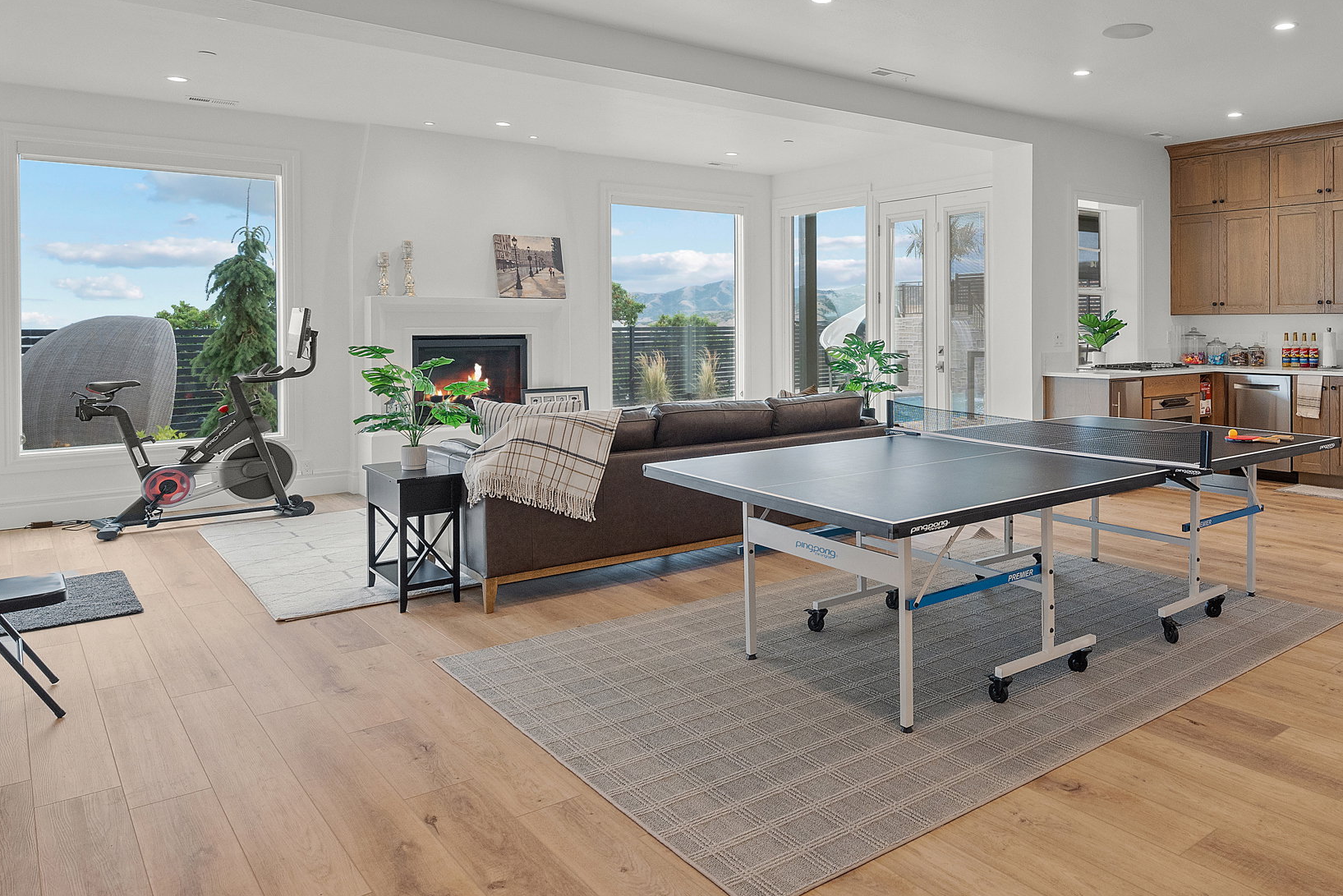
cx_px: 955
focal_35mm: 26
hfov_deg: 66.3
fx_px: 970
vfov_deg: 49.0
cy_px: 321
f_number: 8
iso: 500
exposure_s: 1/6
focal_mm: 17
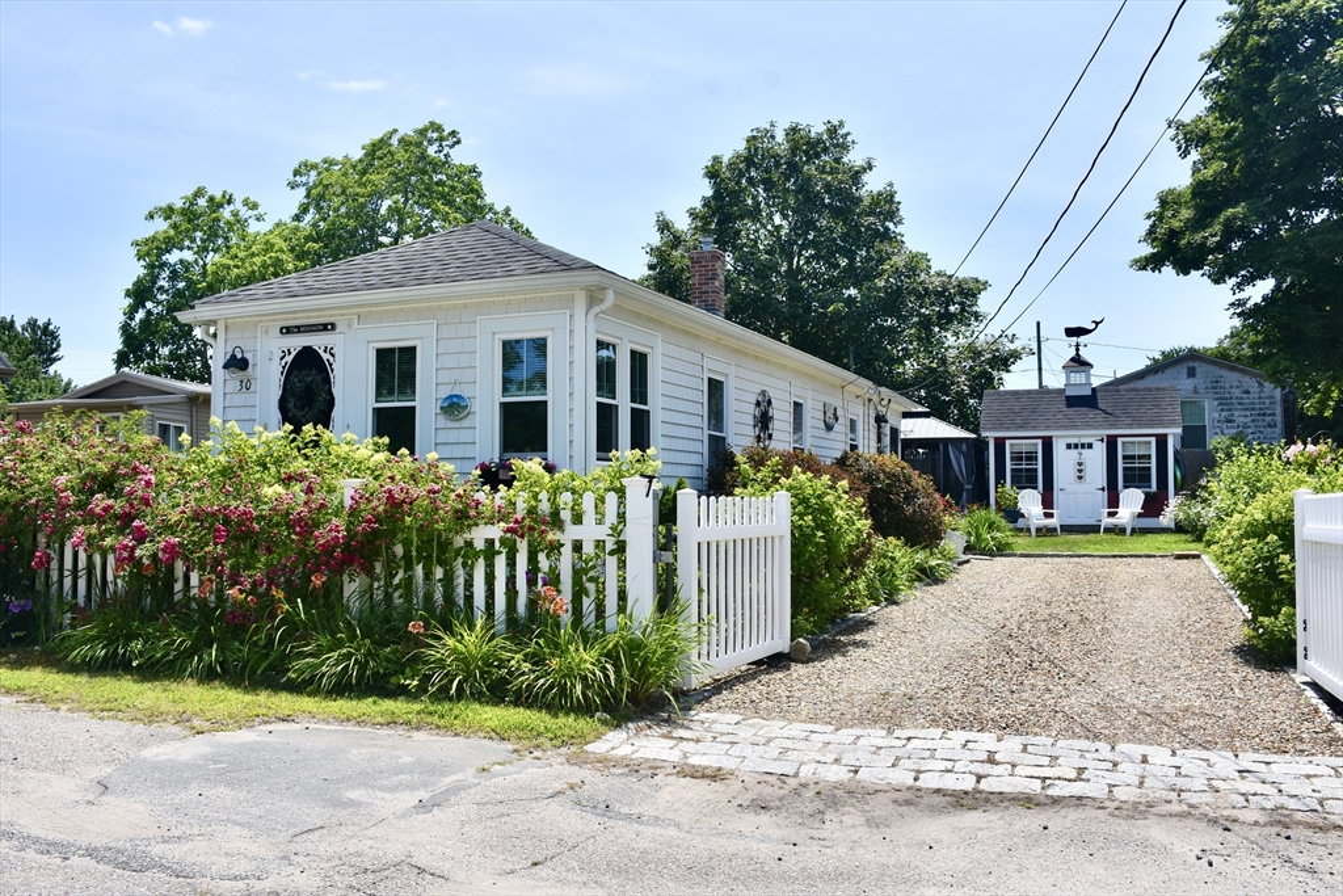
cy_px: 448
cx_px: 672
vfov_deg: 43.6
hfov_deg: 61.9
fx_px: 1119
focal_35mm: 30
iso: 200
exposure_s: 1/500
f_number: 8
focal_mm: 20
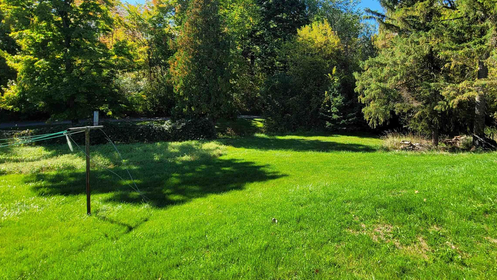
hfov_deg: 88.2
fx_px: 250
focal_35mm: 19
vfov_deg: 56.7
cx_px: 303
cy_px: 87
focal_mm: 2.2
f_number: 2.2
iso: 50
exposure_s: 1/929
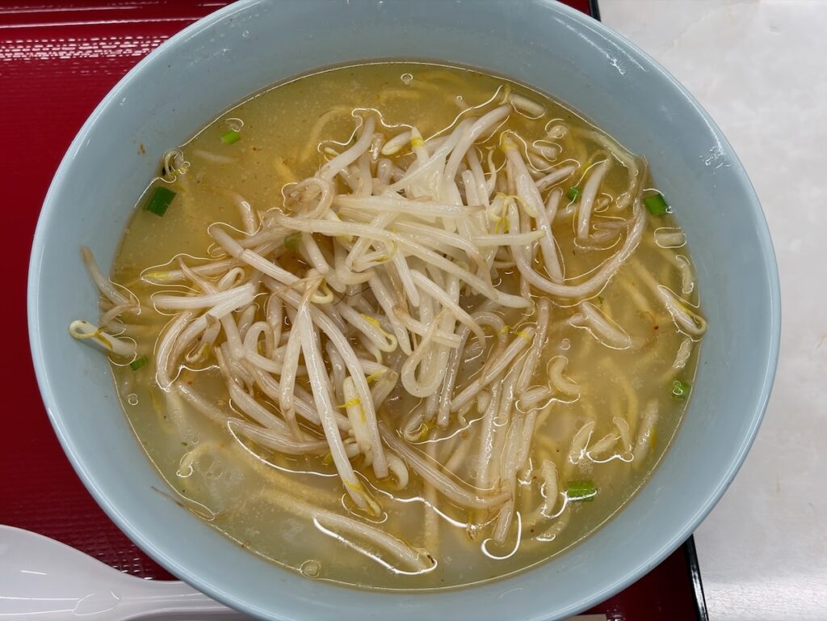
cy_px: 310
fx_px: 1242
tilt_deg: -64.3
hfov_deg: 36.8
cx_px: 414
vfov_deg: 28.0
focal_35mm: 52
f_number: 1.6
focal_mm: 5.96
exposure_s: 1/100
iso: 40
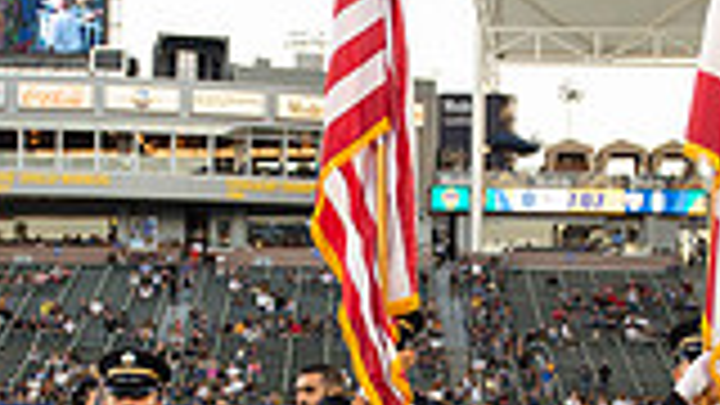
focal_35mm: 91
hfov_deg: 23.4
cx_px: 351
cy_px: 371
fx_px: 1737
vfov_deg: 13.2
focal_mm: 24
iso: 1000
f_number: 2.8
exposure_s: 1/640
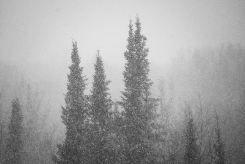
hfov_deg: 5.5
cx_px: 122
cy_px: 82
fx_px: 2552
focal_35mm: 375
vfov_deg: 3.7
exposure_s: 1/400
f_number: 6.3
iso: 800
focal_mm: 250
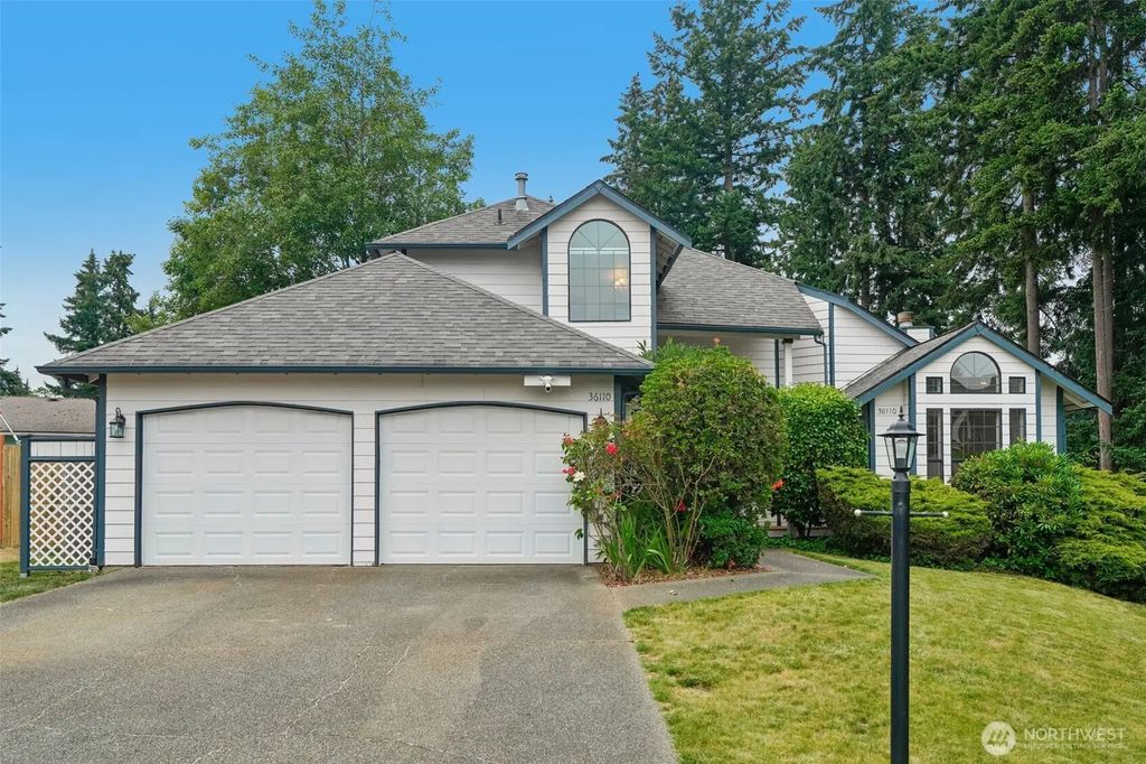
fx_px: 955
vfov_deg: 43.6
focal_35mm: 30
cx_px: 573
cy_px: 382
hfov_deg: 61.9
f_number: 8
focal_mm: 30
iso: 400
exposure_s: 1/320
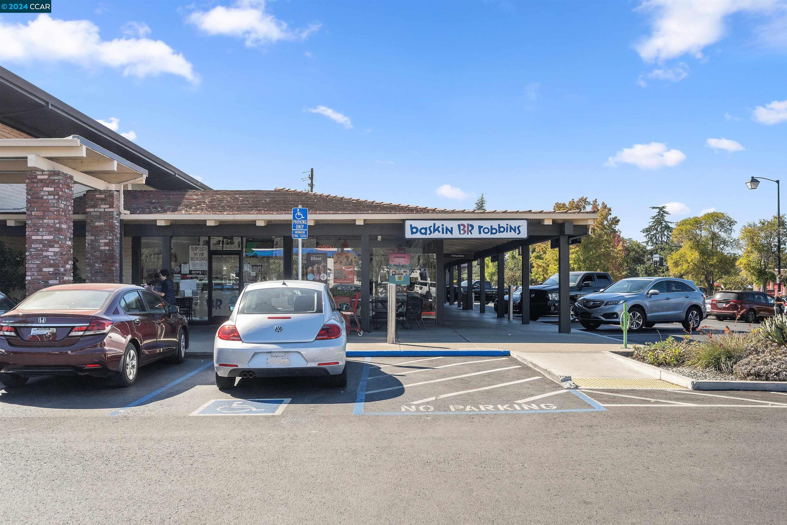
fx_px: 656
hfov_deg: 61.9
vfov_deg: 43.6
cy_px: 262
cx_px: 394
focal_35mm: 30
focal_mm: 30
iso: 400
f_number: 5.6
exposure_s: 1/1600
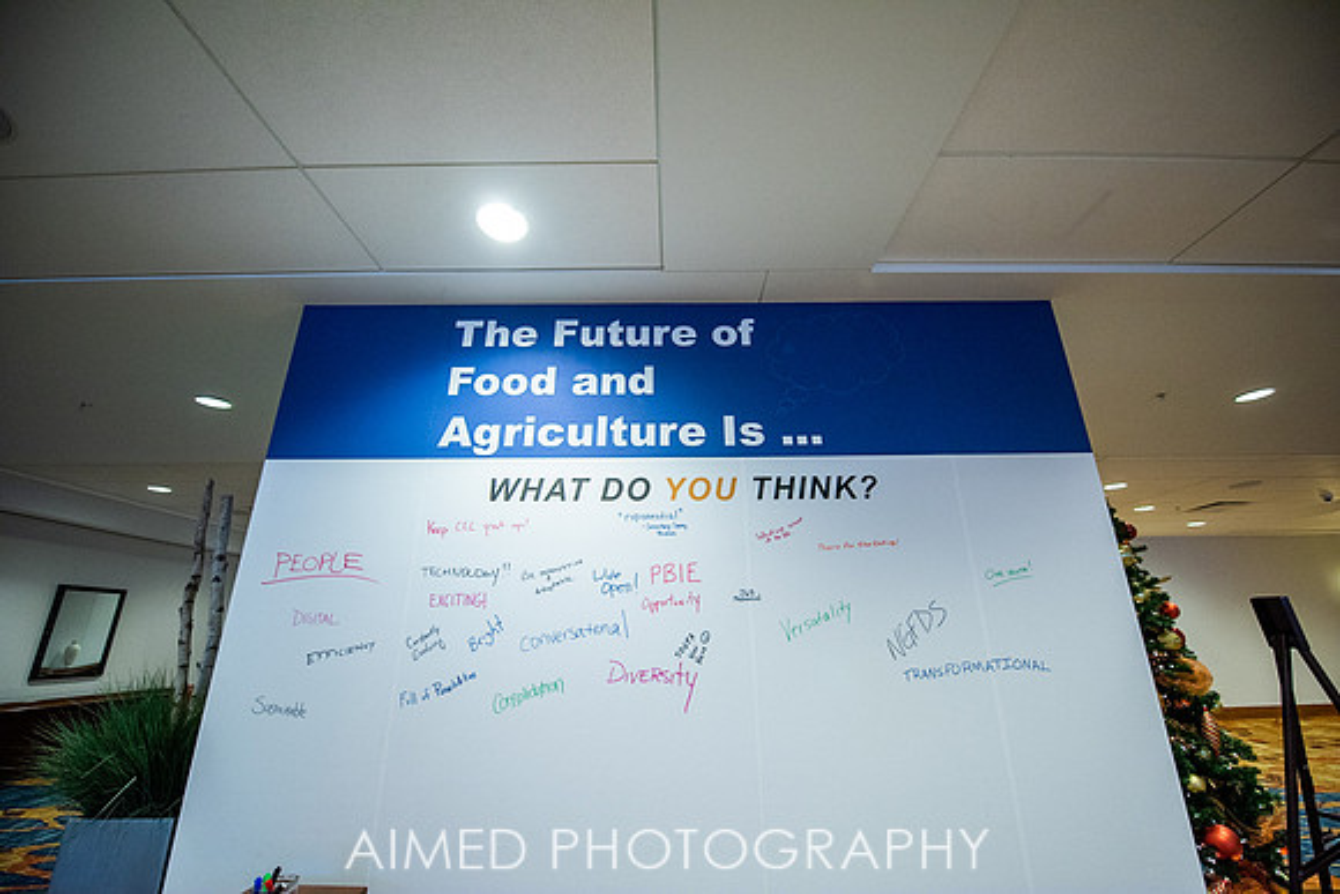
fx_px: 521
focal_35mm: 14
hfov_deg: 104.2
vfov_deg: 81.2
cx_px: 670
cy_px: 447
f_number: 2.8
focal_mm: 14
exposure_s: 1/200
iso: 1600
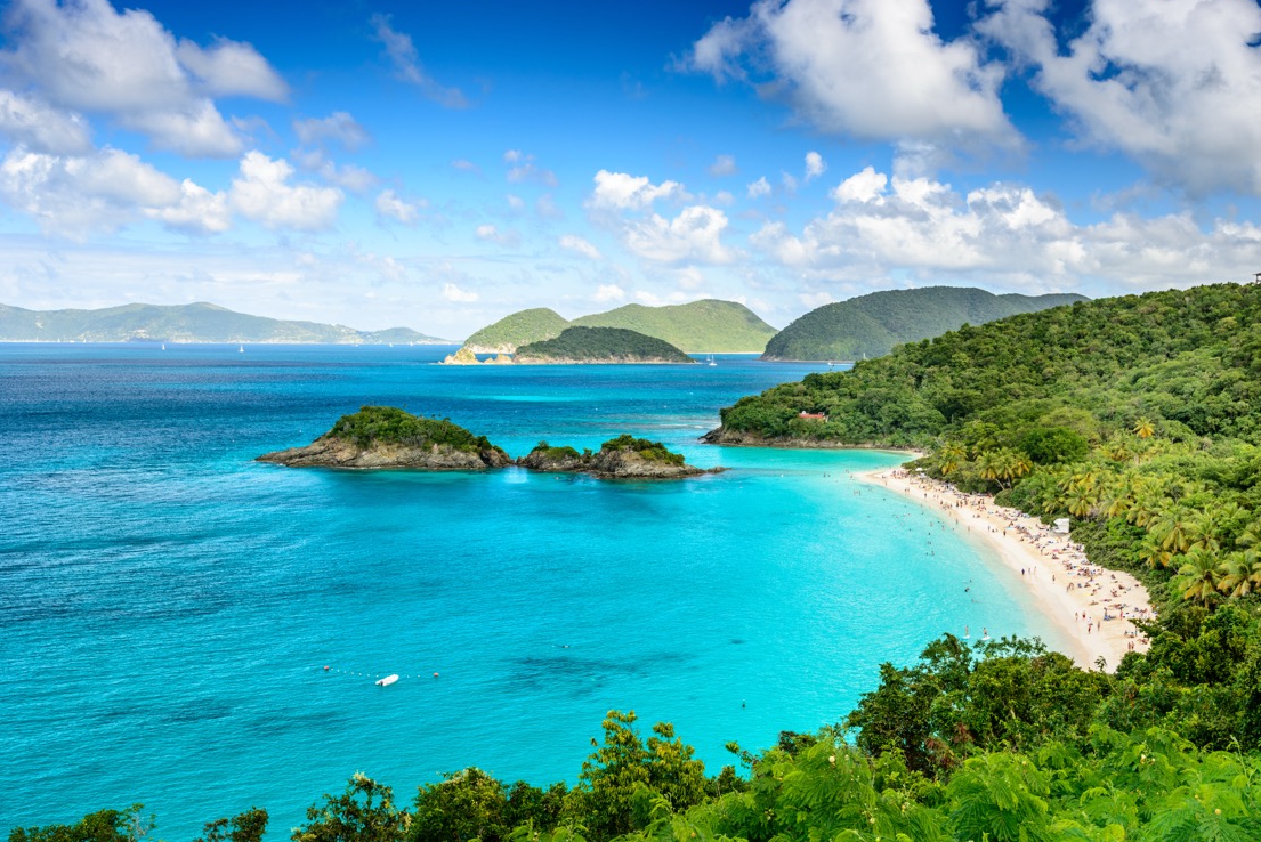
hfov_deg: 50.7
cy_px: 441
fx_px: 1332
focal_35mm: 38
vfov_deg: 35.1
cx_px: 628
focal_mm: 35
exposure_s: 1/30
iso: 100
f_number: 11
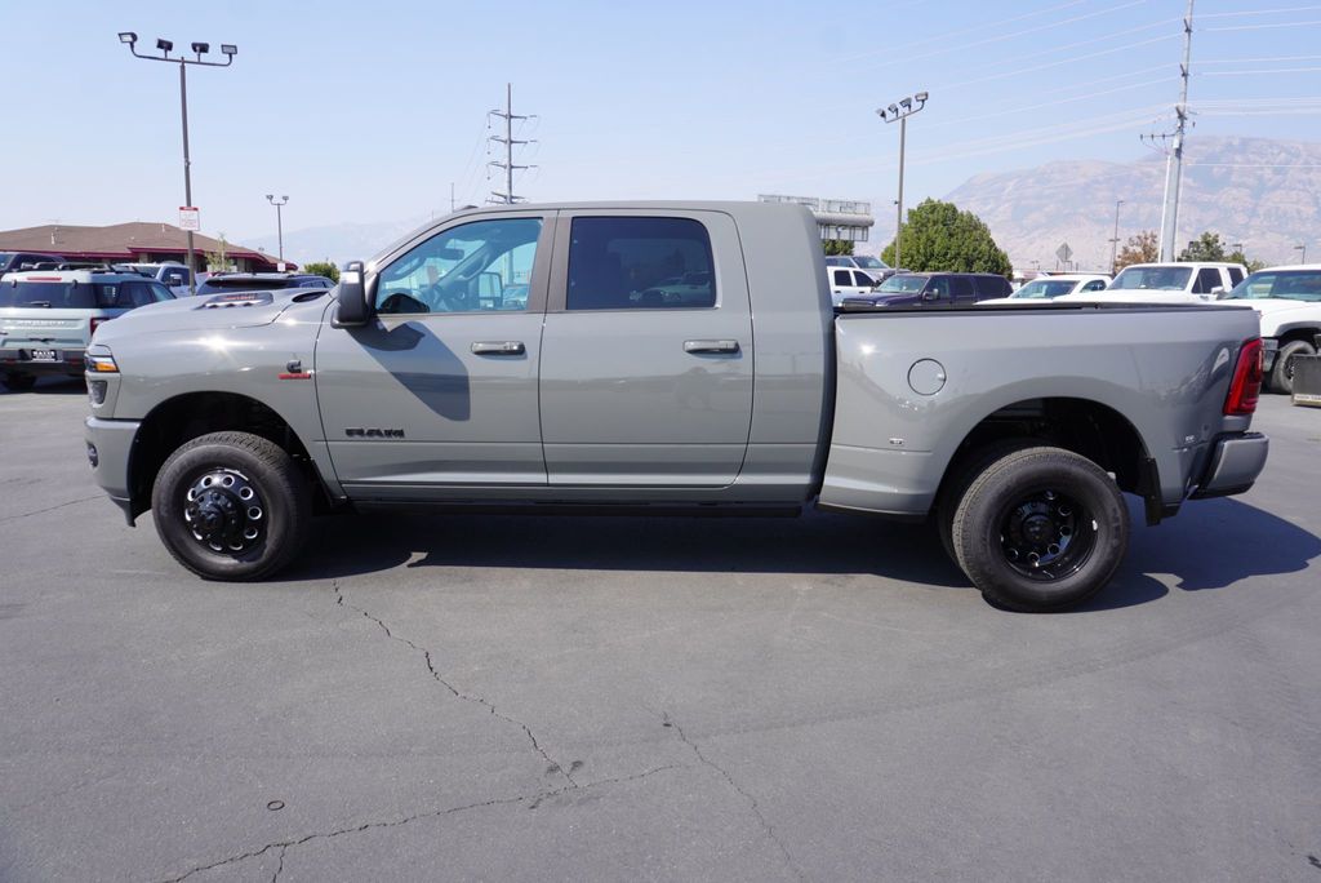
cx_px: 660
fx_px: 881
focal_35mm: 24
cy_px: 442
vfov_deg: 53.2
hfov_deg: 73.7
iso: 100
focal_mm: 16
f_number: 9
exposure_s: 1/125
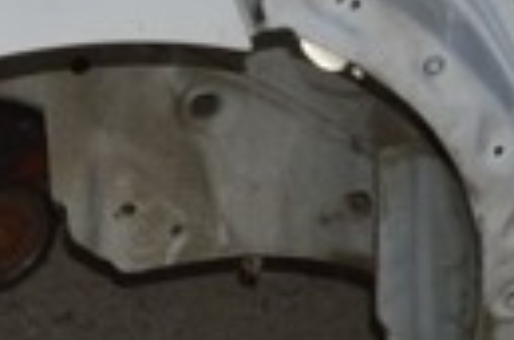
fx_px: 2108
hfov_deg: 13.1
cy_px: -318
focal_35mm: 148
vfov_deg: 8.8
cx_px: -277
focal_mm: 20
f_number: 10
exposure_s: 1/200
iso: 100
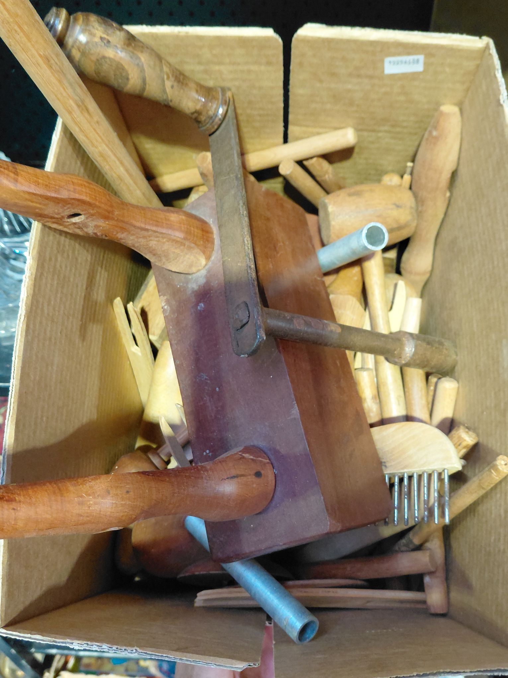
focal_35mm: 25
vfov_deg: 69.4
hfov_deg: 54.9
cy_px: 339
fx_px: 489
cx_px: 254
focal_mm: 4.69
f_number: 1.8
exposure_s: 1/60
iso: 400
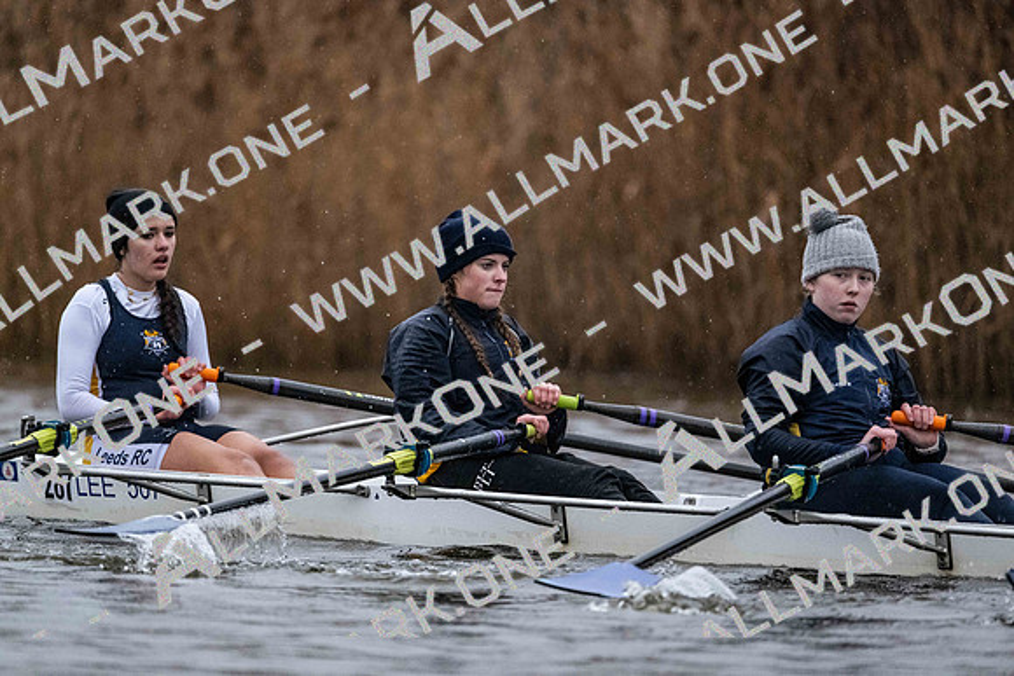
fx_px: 11269
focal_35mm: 400
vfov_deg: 3.4
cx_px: 507
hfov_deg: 5.2
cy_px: 338
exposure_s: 1/1600
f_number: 4.5
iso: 8000
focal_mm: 400
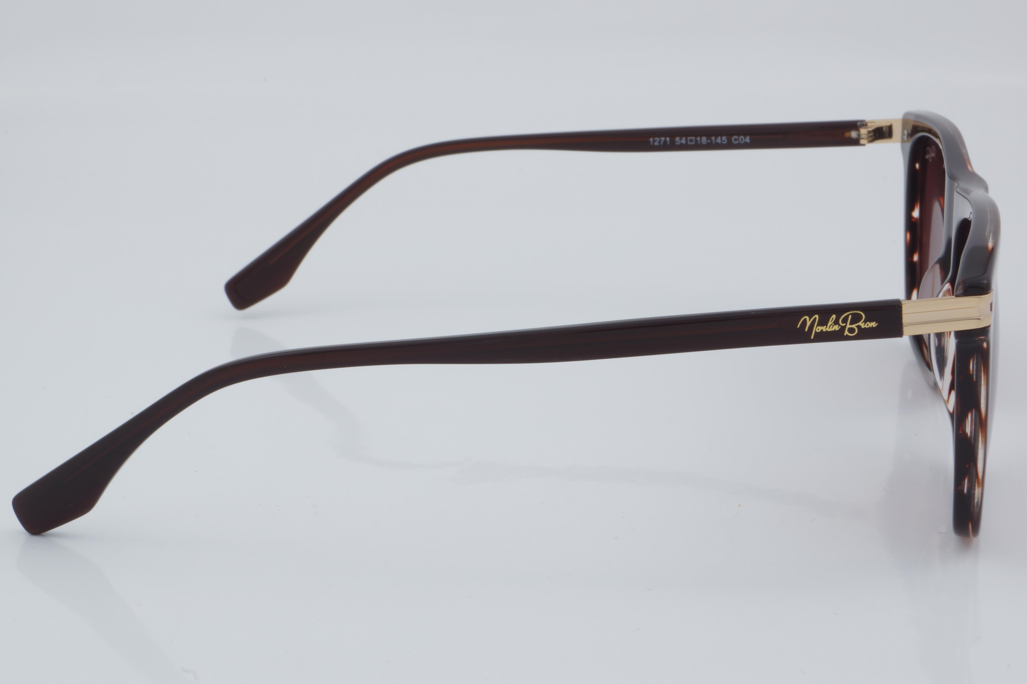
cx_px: 514
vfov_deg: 18.2
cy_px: 342
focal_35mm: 75
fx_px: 2139
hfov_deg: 27.0
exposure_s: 1/4
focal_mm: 50
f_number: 32
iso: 100
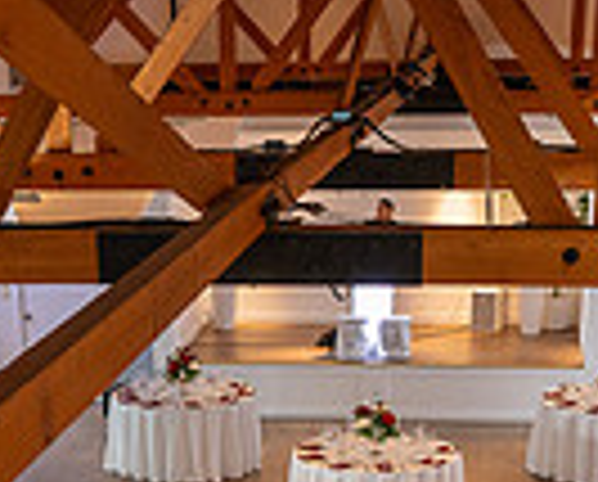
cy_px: 867
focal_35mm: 98
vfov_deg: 14.0
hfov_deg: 19.5
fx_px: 1738
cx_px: 234
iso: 1000
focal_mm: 24
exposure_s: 1/80
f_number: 4
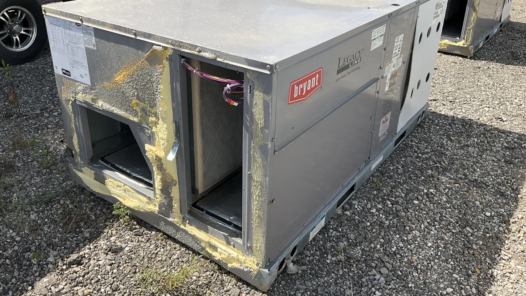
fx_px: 446
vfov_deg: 36.5
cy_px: 118
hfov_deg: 61.0
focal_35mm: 32
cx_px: 261
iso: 25
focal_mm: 3
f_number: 1.8
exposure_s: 1/1311
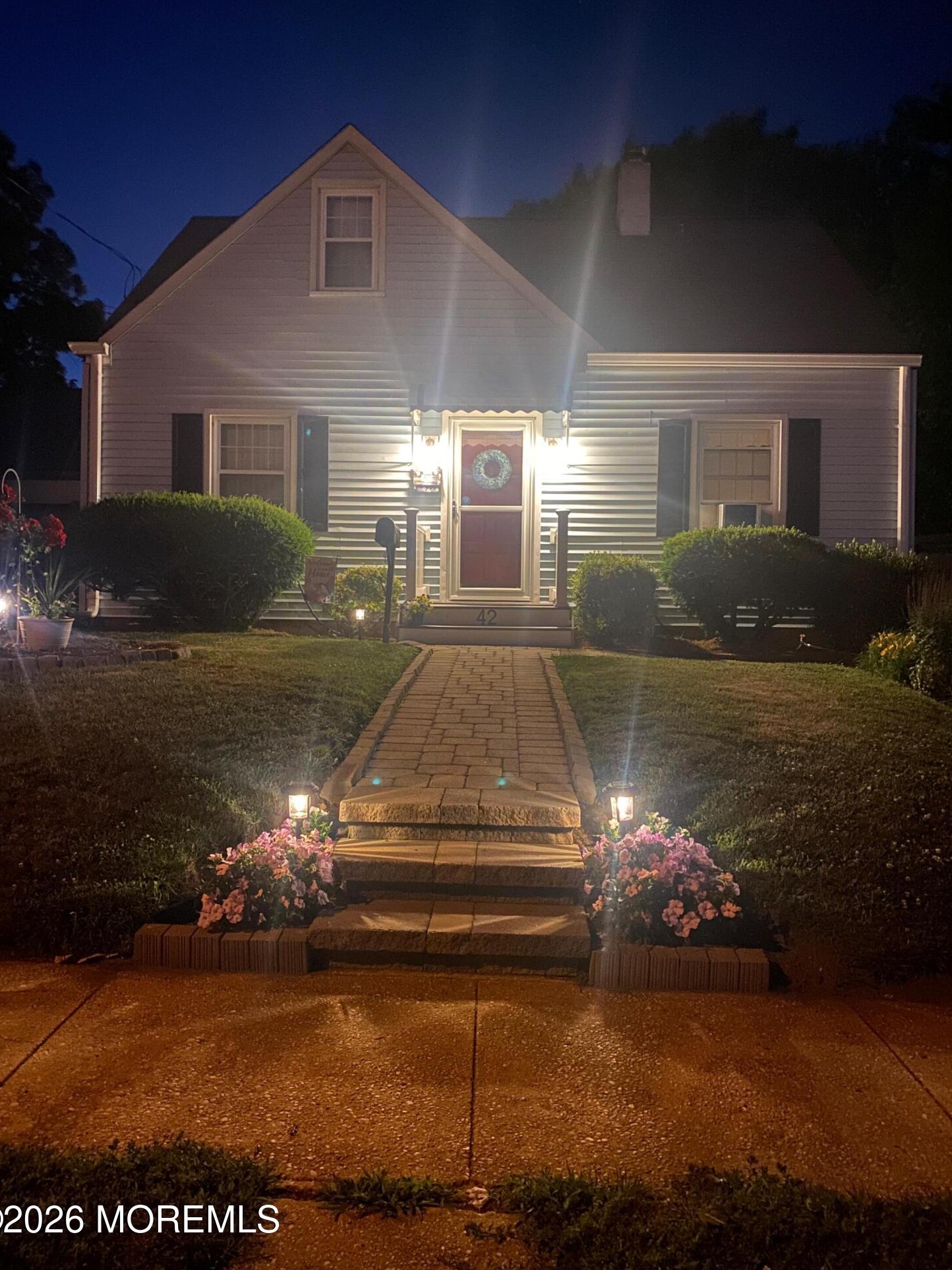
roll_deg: -0.8
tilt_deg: -0.5
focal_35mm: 27
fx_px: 990
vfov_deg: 65.3
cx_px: 466
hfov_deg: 51.3
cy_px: 620
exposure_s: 1/8
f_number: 1.8
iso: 640
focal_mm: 4.25
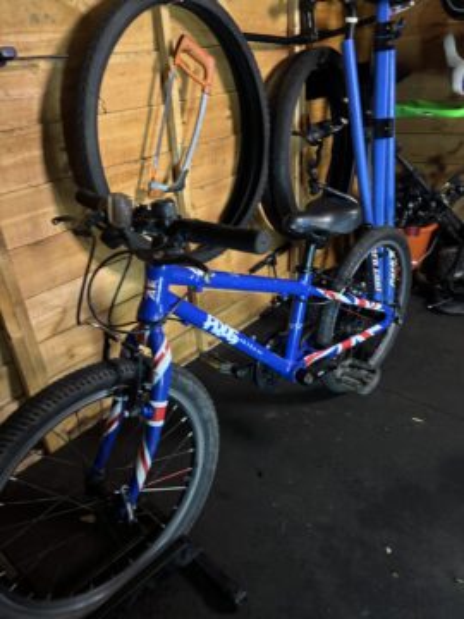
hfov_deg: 53.1
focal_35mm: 26
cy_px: 310
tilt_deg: -27.8
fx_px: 465
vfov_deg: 67.3
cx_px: 232
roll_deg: +3.8
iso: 640
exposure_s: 1/25
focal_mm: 5.96
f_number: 1.6
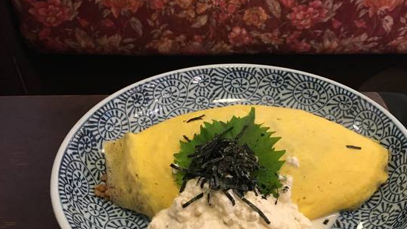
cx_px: 230
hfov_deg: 53.9
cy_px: 169
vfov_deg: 31.4
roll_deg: +0.0
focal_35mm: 37
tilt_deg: -41.1
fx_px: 399
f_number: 2.2
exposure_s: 1/30
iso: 200
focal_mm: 4.15
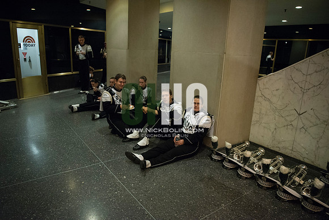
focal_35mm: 24
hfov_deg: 73.7
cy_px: 110
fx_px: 219
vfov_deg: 53.2
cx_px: 164
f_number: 2.8
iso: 8000
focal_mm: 24
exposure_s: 1/160
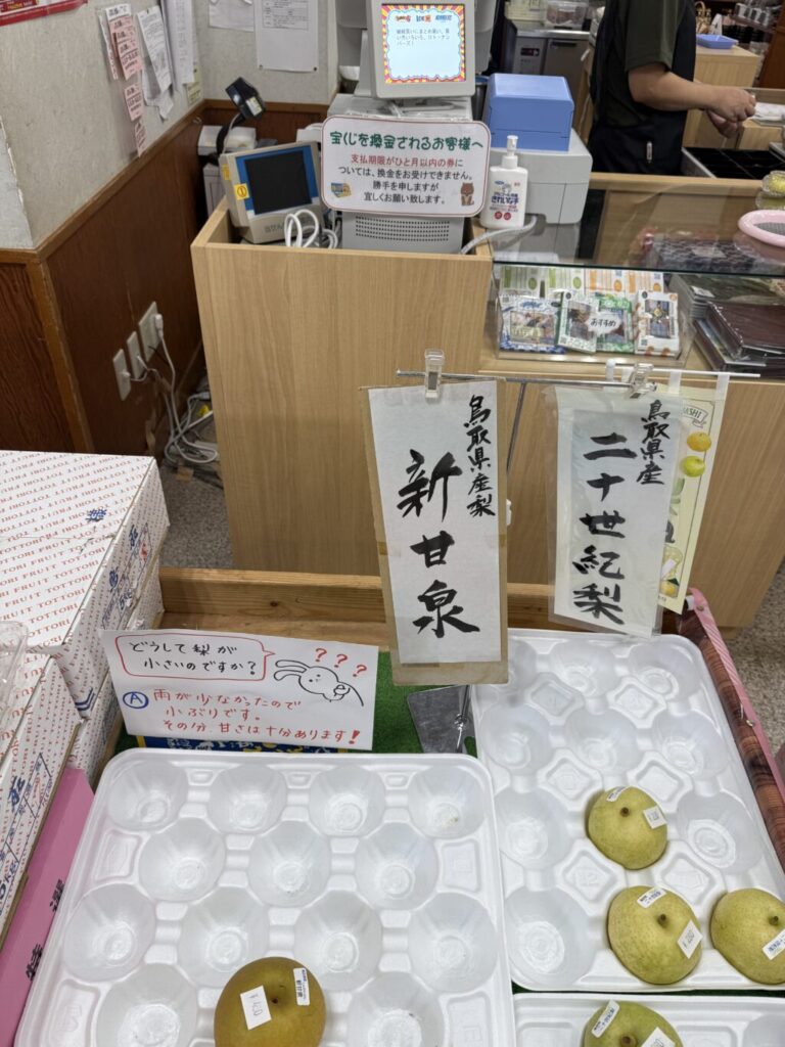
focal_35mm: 24
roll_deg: -3.2
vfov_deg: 71.6
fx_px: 726
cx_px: 392
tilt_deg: -39.7
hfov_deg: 56.8
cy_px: 524
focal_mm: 6.76
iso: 64
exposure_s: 1/198
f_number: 1.78
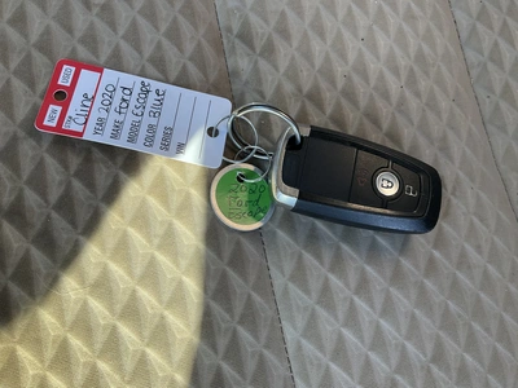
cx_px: 259
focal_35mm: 29
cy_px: 194
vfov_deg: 48.2
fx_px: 434
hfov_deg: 61.7
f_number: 1.8
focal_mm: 3
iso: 20
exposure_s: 1/150
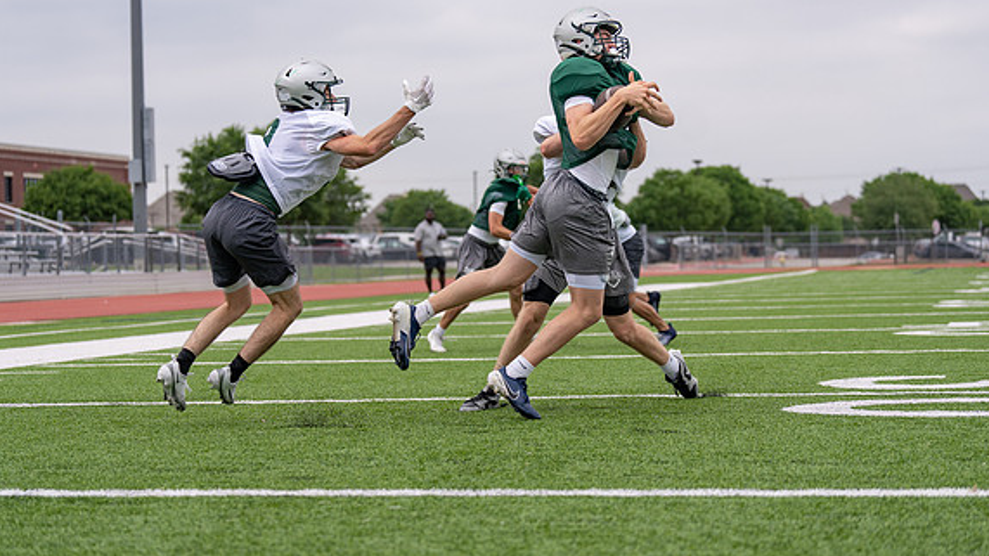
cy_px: 256
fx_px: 2124
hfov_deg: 26.2
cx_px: 501
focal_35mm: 81
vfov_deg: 14.9
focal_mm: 70
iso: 160
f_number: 2.8
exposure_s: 1/2500
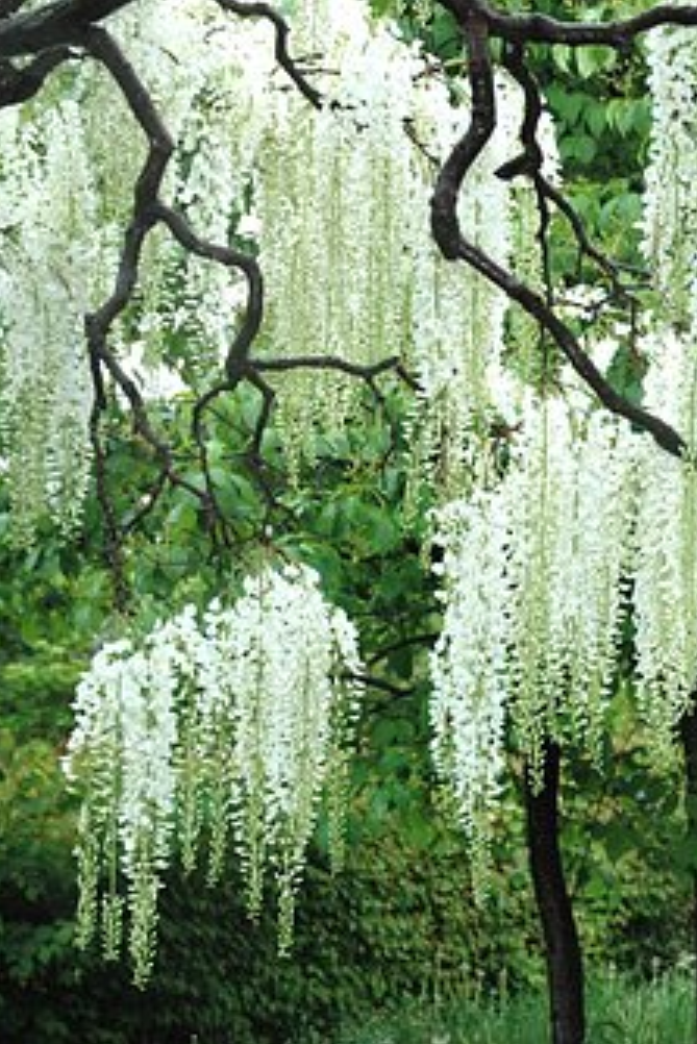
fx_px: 2263
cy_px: 528
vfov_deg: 26.0
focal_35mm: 78
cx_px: 672
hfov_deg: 17.2
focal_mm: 34
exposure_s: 1/100
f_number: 4.2
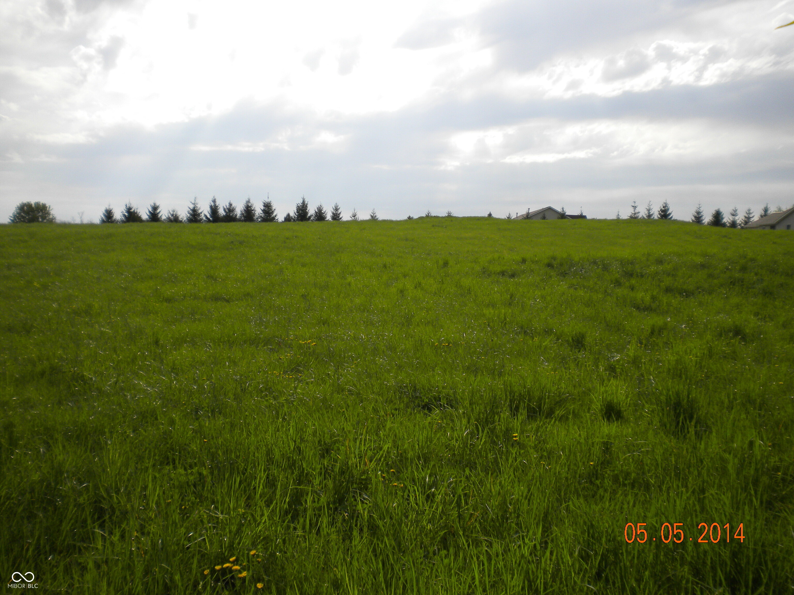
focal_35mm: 35
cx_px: 397
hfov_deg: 52.6
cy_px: 298
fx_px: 803
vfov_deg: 40.7
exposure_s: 1/810
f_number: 4.6
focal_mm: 6.3
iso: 80
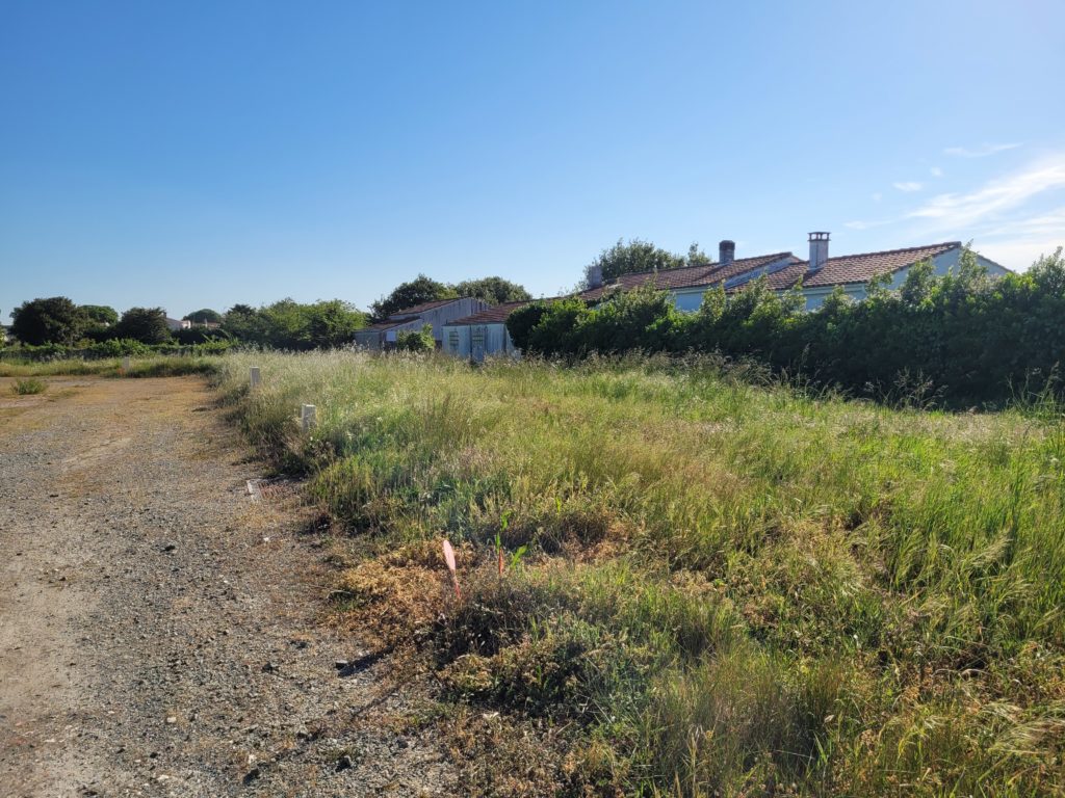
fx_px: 800
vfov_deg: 53.1
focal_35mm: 26
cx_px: 532
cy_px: 399
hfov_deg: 67.3
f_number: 1.8
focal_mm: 5.4
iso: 40
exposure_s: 1/3309
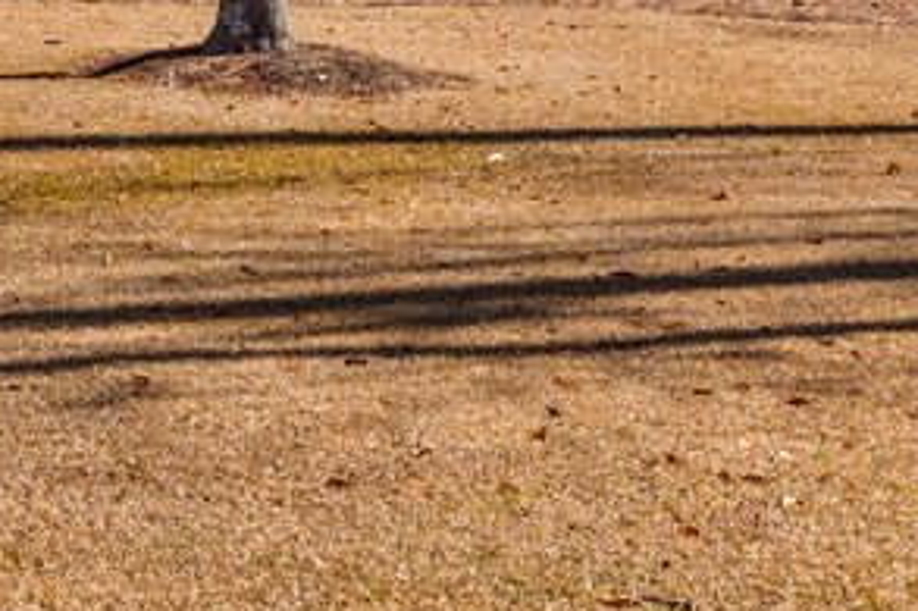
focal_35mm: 112
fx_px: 2854
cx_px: -56
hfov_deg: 17.7
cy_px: -193
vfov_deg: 11.9
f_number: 7.1
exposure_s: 1/320
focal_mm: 16
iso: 200
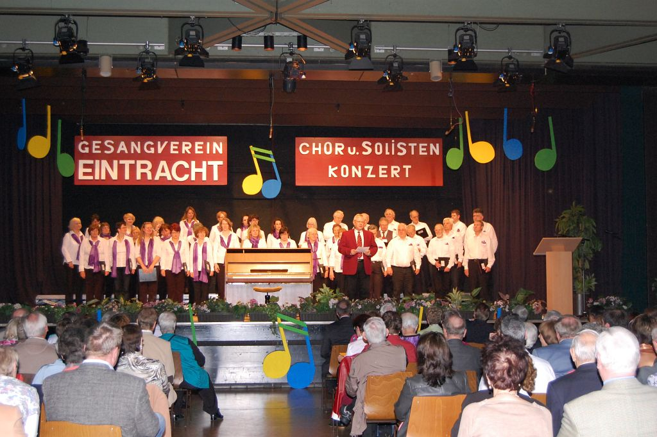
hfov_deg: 35.1
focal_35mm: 57
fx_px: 1039
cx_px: 328
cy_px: 218
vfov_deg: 23.7
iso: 1250
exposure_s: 1/60
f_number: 4.8
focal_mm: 38
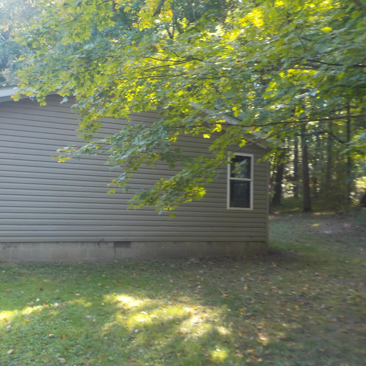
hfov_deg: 41.9
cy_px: 170
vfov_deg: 42.8
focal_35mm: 39
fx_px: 467
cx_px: 103
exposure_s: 1/40
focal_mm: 4.1
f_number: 3.3
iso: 125
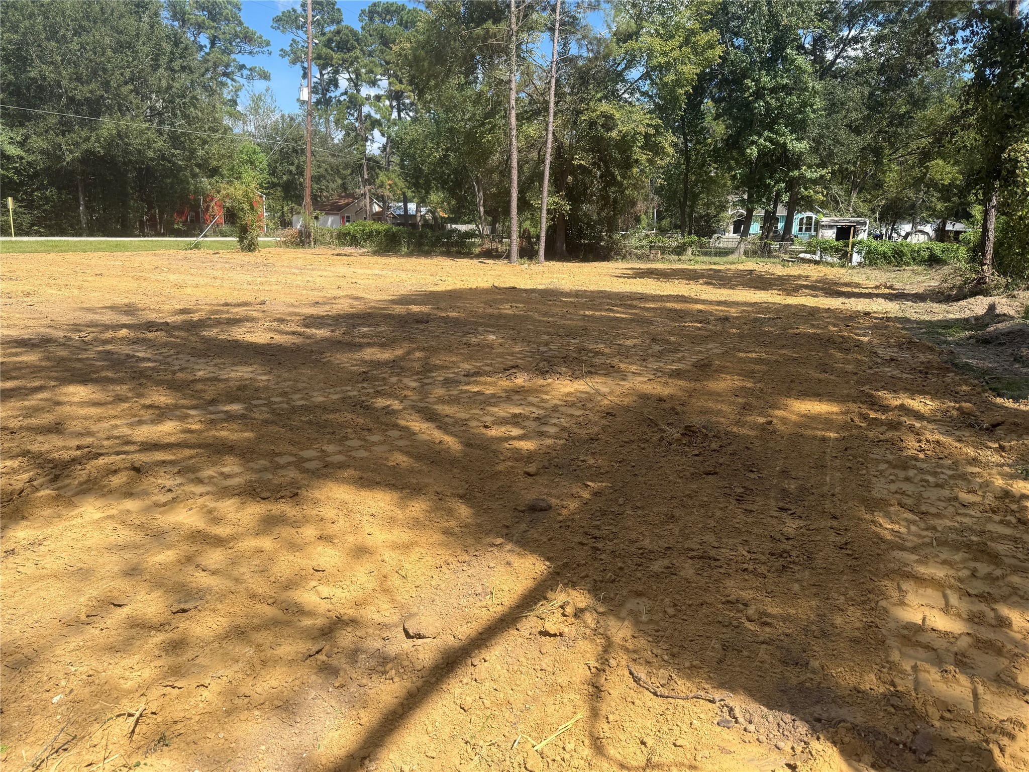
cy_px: 386
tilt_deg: -11.4
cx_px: 514
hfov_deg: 71.6
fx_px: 713
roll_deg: -1.2
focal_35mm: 24
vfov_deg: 56.8
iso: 80
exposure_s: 1/2370
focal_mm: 6.76
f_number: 1.78
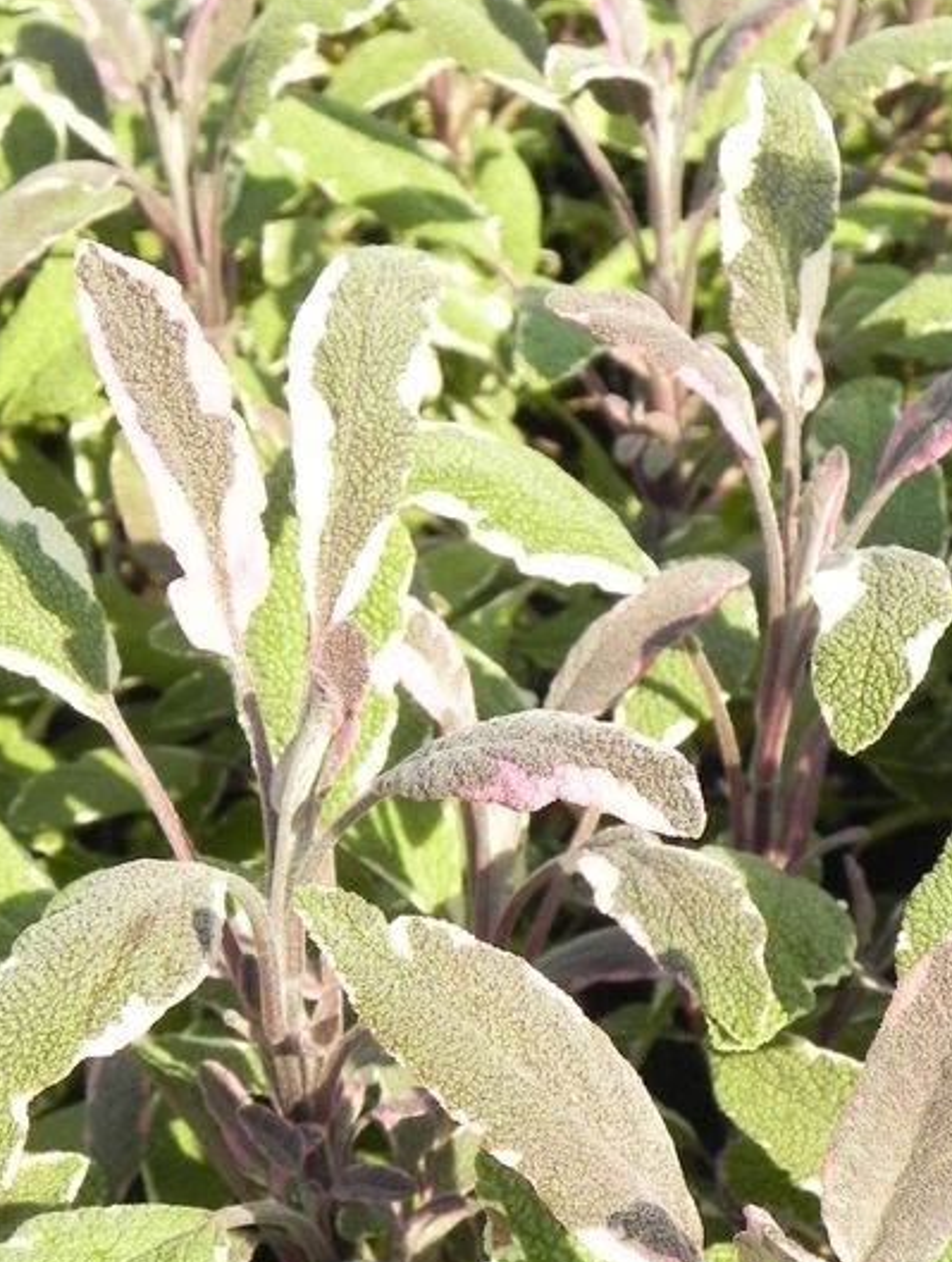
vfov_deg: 31.1
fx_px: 2265
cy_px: 725
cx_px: 469
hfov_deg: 23.7
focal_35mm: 62
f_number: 4.5
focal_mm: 7.3
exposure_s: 1/400
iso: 160
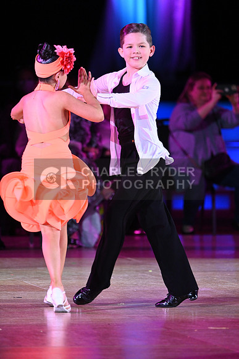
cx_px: 120
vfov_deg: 5.2
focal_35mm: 400
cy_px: 180
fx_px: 3981
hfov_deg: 3.4
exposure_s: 1/320
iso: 3200
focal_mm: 400
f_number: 5.6
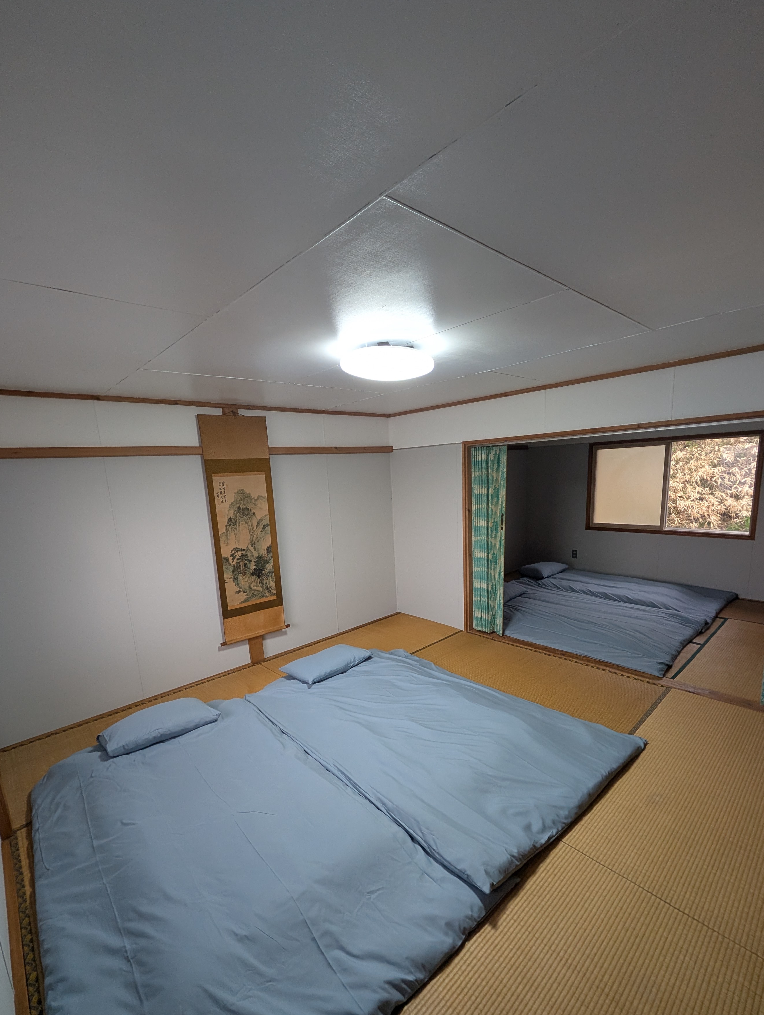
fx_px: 411
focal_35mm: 14
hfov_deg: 85.8
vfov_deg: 101.6
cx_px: 384
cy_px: 561
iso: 87
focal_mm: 2.02
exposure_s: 1/85.5
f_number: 1.7
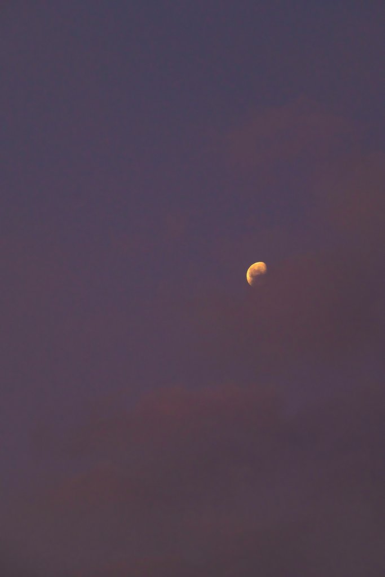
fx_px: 3207
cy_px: 288
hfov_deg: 6.9
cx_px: 192
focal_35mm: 200
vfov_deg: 10.3
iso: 5000
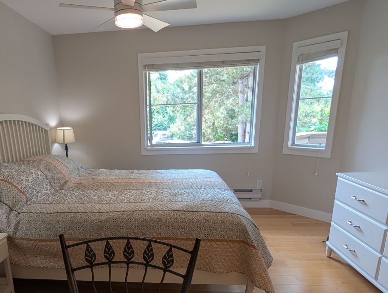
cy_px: 183
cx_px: 142
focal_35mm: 21
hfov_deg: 77.3
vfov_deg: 62.7
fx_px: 236
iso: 96
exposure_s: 1/120
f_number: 1.7
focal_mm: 2.02
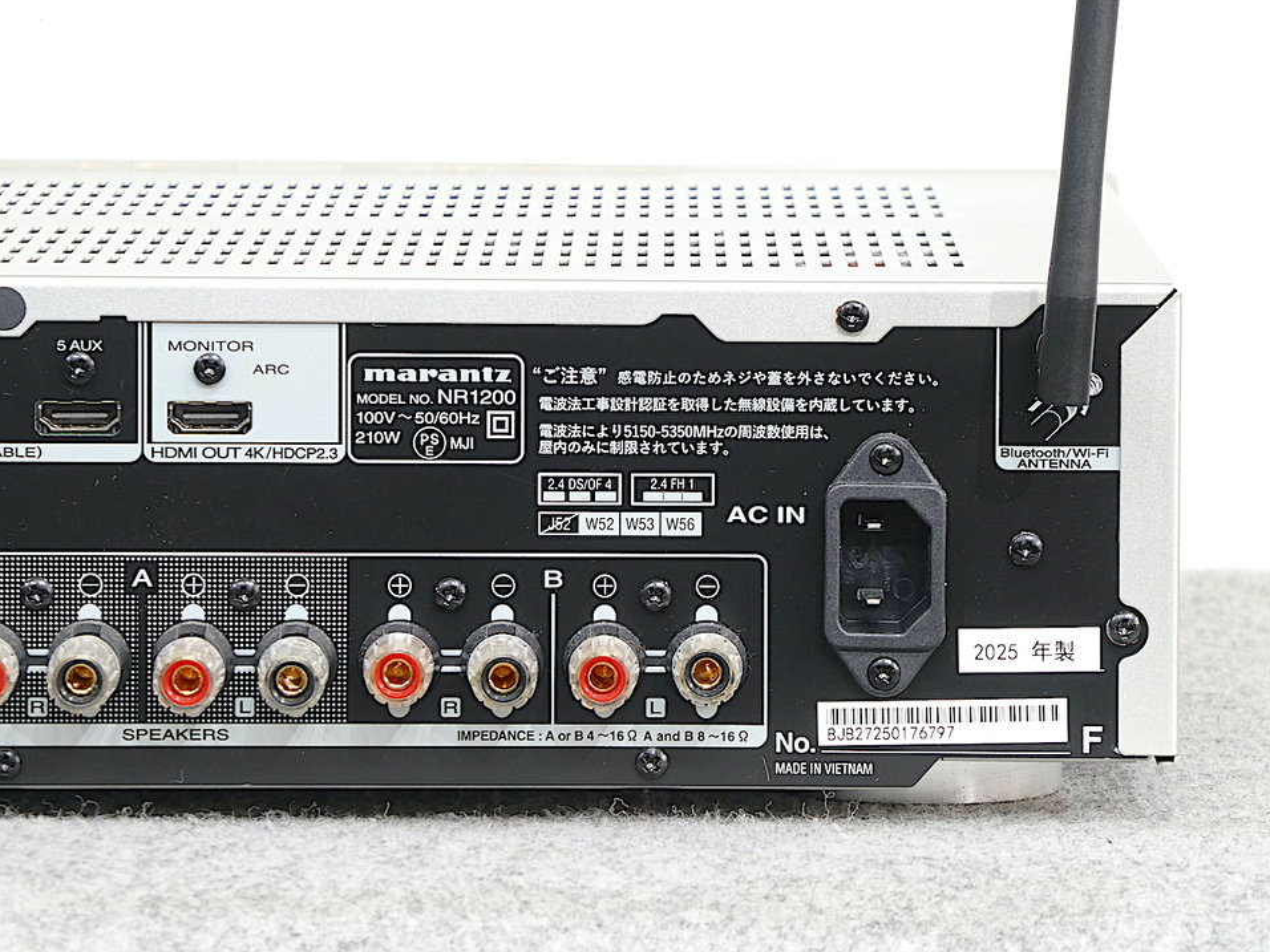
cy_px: 475
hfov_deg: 7.9
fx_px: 9209
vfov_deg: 5.9
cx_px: 635
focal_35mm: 251
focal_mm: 44.8
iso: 200
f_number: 5.6
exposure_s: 1/4
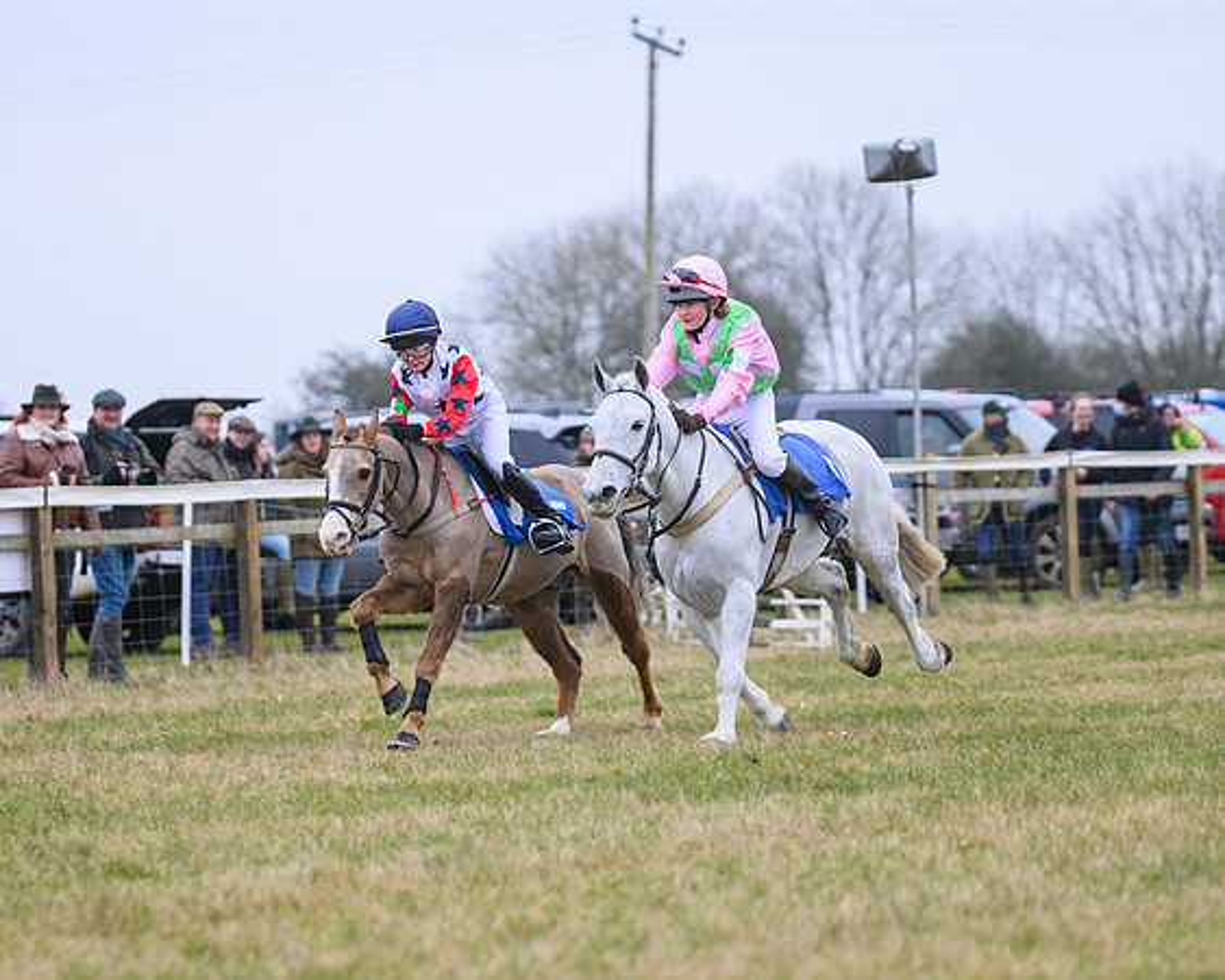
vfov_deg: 8.5
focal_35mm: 182
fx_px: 6580
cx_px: 528
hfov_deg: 10.6
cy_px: 489
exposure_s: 1/800
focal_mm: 145
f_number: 4
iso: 800
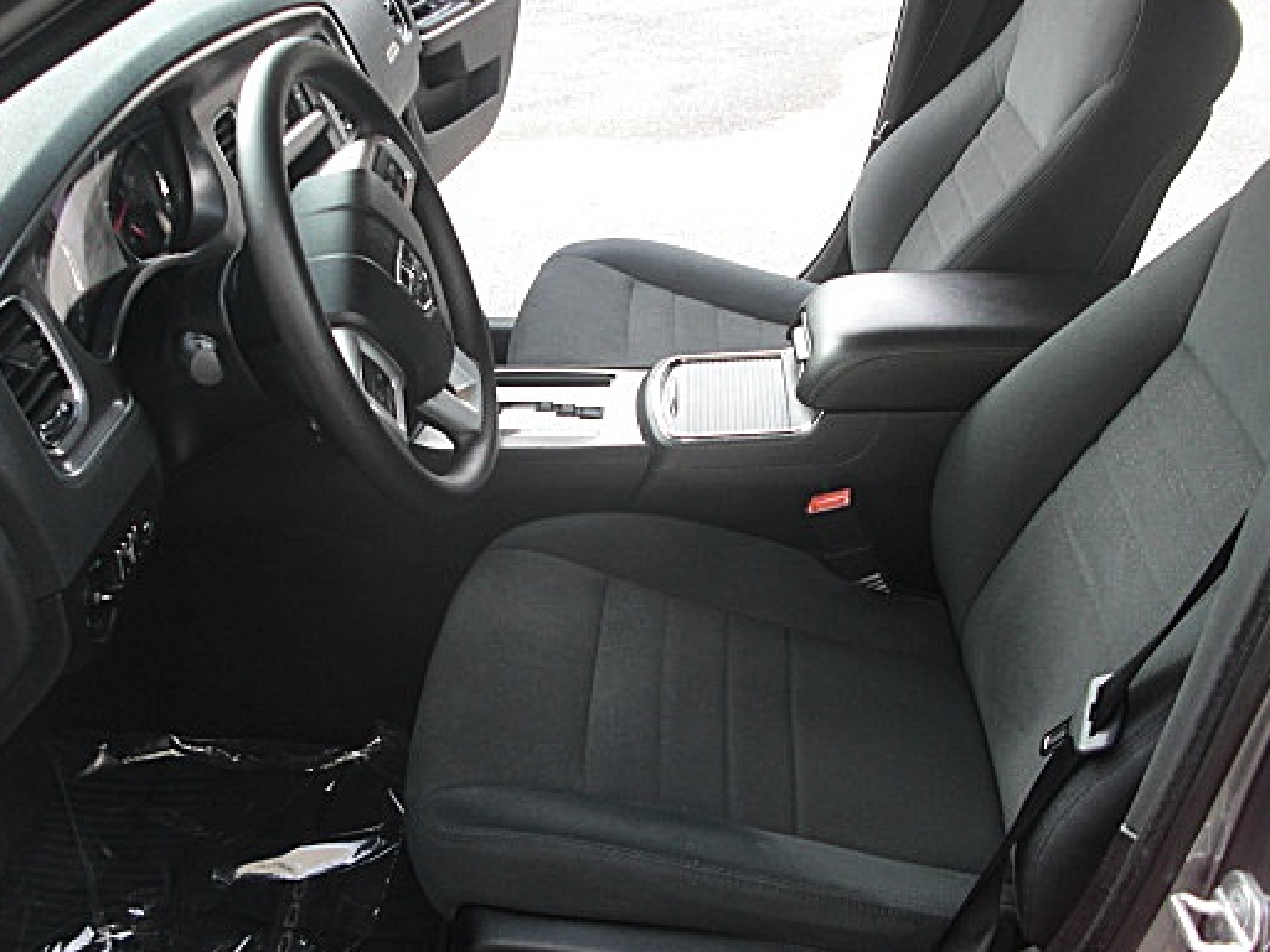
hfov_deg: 42.0
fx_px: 1651
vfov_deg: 32.2
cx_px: 561
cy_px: 469
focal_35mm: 45
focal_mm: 6.3
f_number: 2.8
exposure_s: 1/125
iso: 100
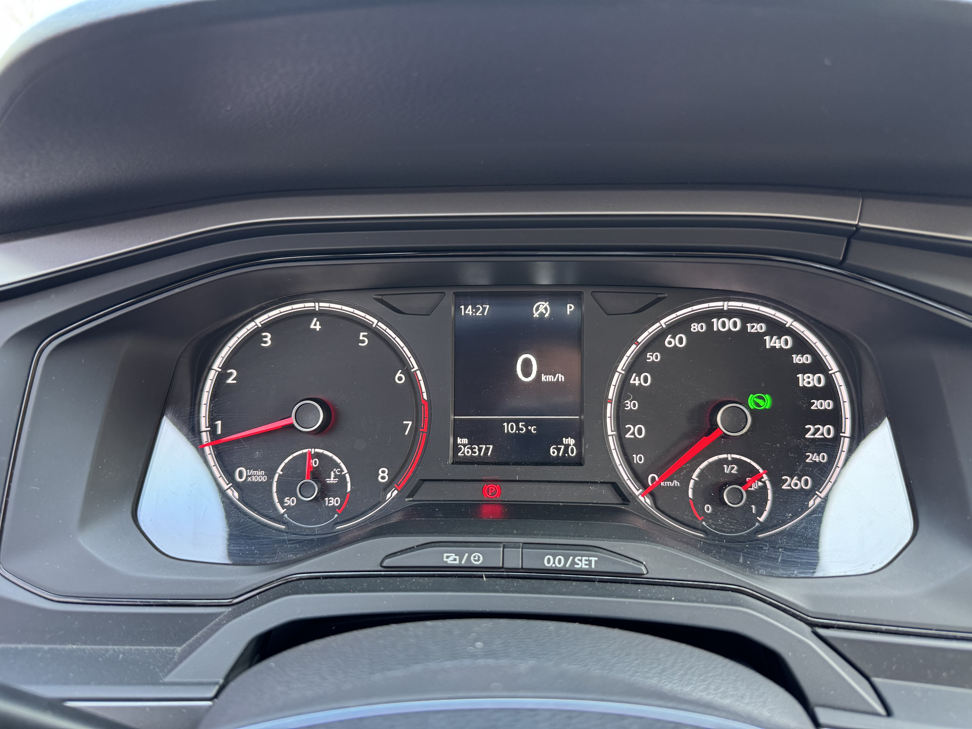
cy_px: 364
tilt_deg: -20.0
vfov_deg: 56.8
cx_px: 486
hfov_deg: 71.6
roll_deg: +1.3
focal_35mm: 24
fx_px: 674
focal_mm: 6.76
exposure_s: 1/60
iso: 250
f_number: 1.78
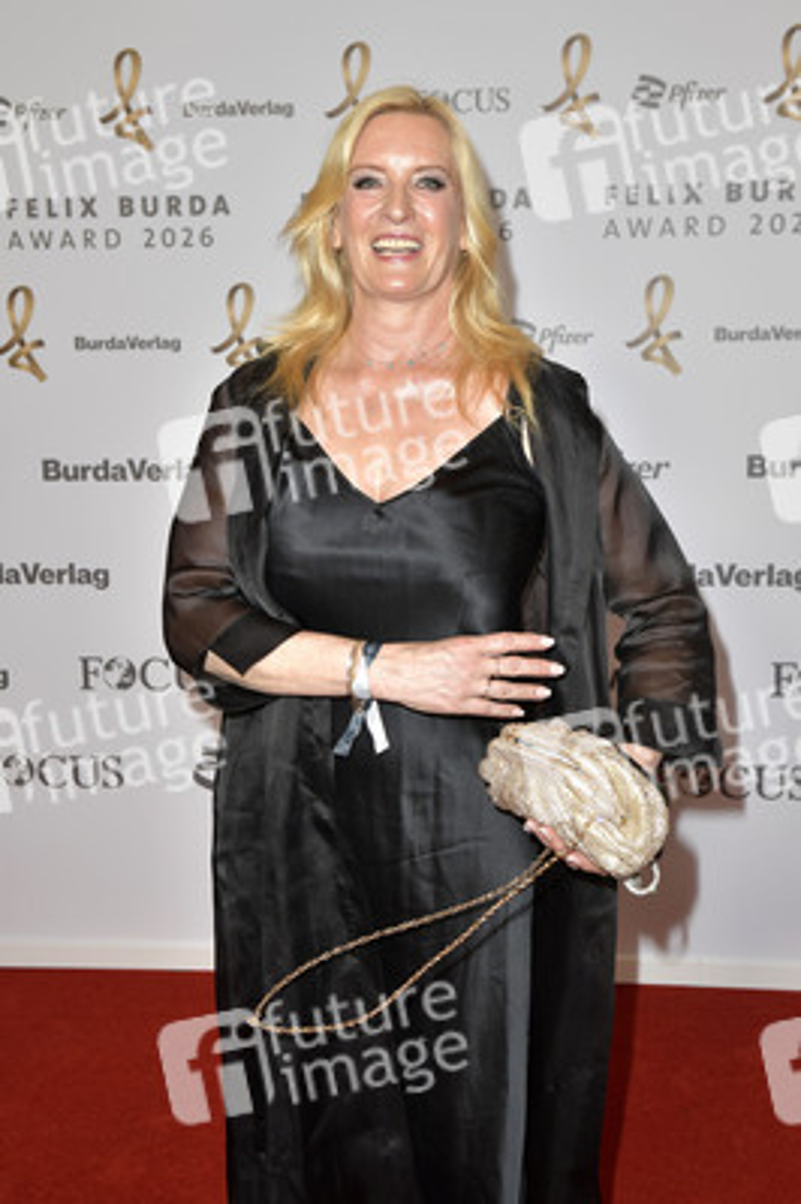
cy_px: 602
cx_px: 400
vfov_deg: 46.4
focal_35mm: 42
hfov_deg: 31.8
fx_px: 1404
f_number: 6.3
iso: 640
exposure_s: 1/200
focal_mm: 42
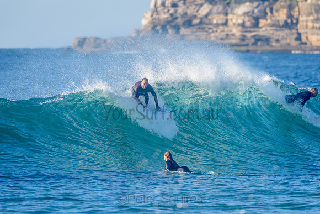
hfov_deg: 4.1
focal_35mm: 500
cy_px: 107
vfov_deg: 2.7
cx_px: 160
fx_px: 4448
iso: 450
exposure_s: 1/2000
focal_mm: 500
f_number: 5.6
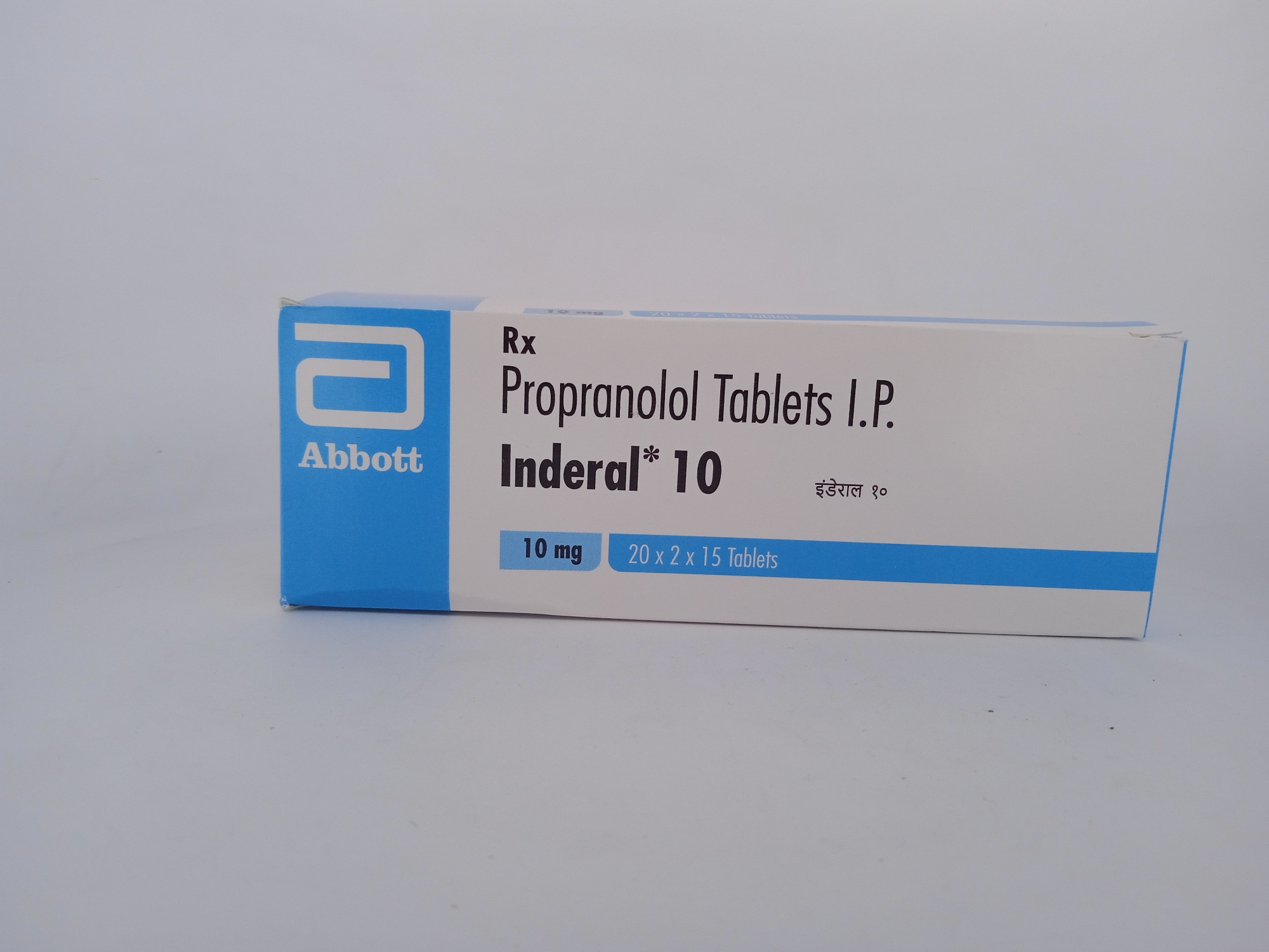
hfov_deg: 63.4
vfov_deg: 49.7
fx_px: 1026
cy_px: 476
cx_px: 634
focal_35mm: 28
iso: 114
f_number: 2.2
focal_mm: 3.43
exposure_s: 1/170
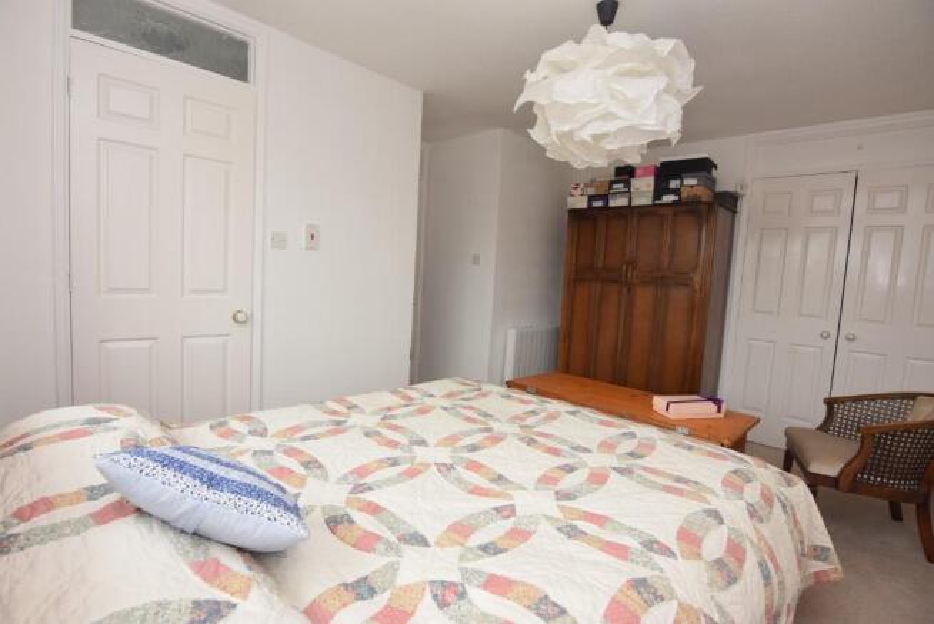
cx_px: 467
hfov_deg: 94.9
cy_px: 312
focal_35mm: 16
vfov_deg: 72.1
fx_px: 428
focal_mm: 11
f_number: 5
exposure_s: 1/100
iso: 800
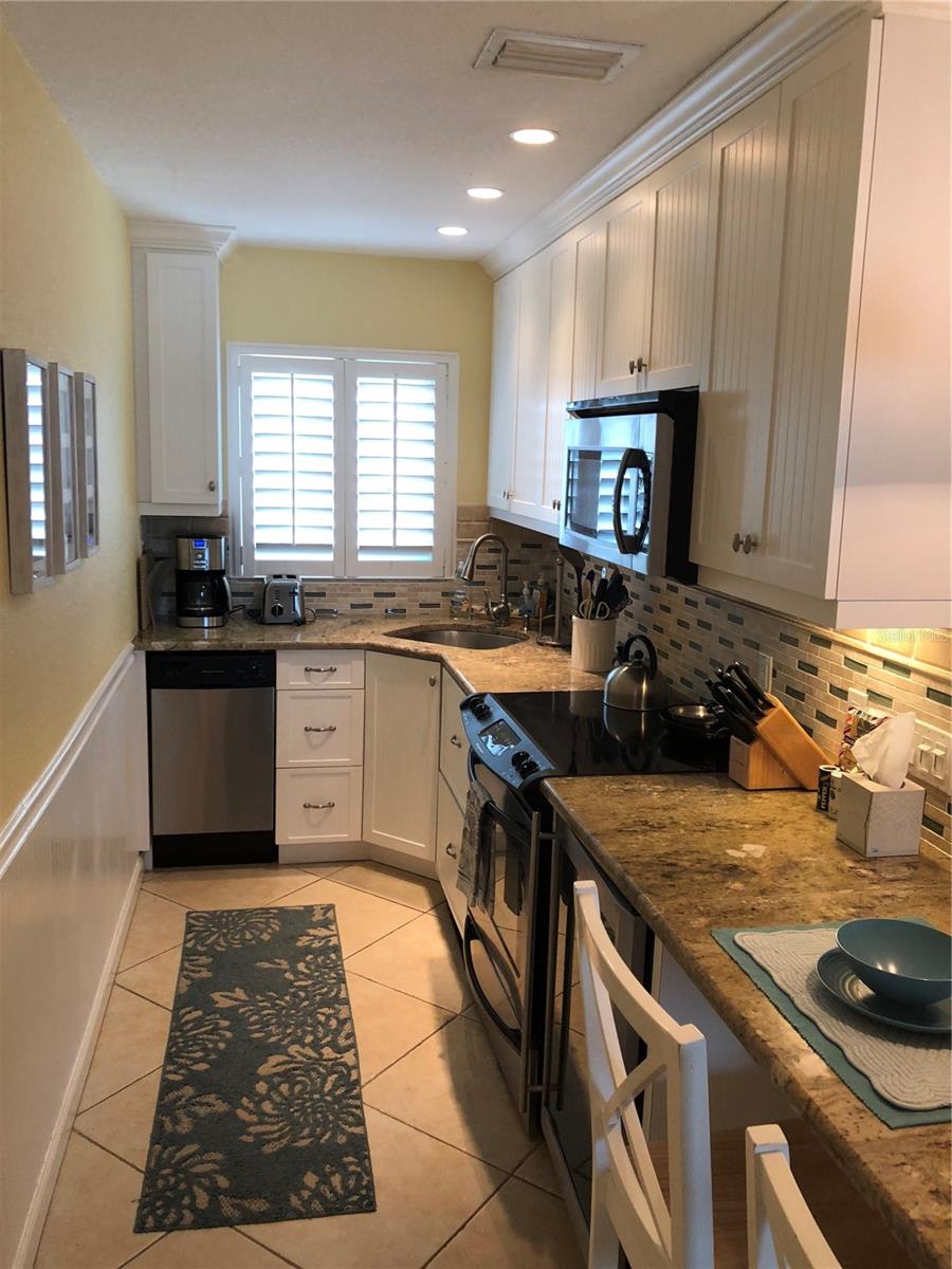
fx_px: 1027
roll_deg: -0.9
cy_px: 634
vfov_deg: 63.4
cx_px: 476
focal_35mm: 28
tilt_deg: -10.5
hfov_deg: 49.7
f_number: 1.8
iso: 40
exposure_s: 1/20
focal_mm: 4
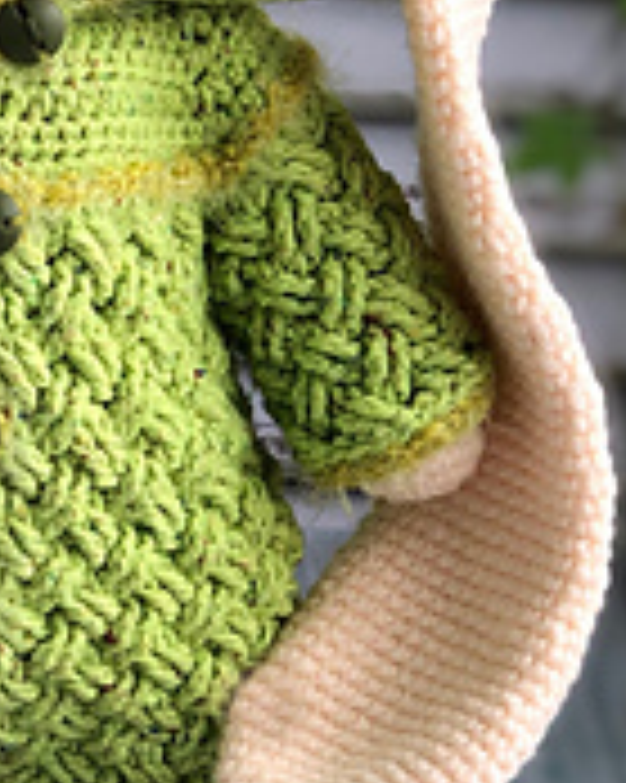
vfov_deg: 10.3
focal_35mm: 187
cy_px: 212
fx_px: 4335
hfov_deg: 8.2
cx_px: -149
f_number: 2.4
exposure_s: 1/50
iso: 20
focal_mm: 6
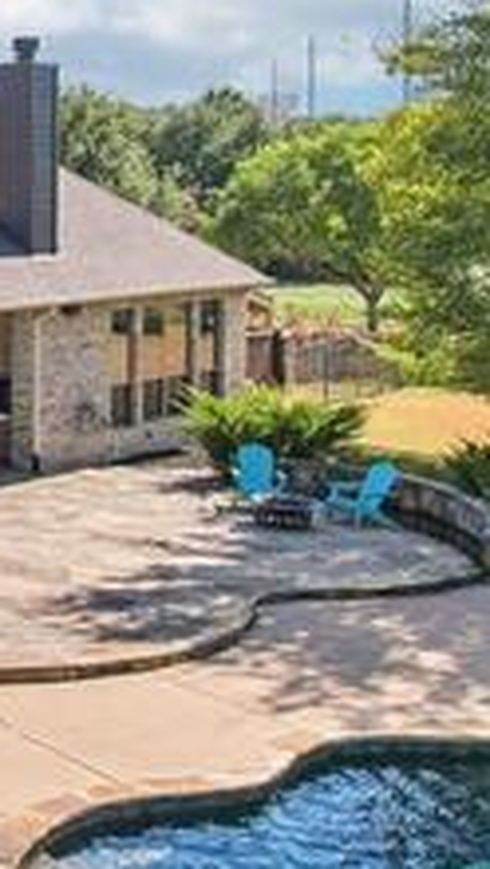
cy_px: 142
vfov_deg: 30.5
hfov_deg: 14.8
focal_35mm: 67
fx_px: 1545
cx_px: -482
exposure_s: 1/4000
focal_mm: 8.4
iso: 200
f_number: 2.8
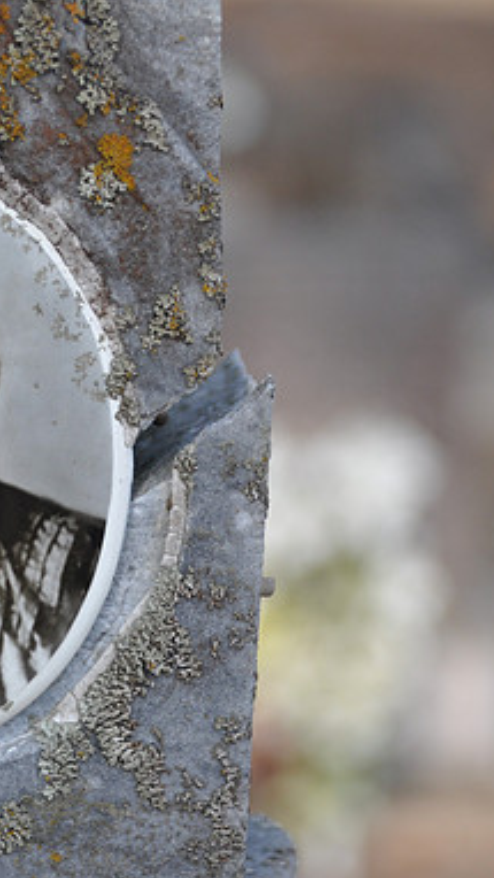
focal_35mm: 205
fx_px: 4772
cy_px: 440
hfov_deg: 5.9
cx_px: -37
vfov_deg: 10.5
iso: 400
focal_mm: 86
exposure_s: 1/500
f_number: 5.3
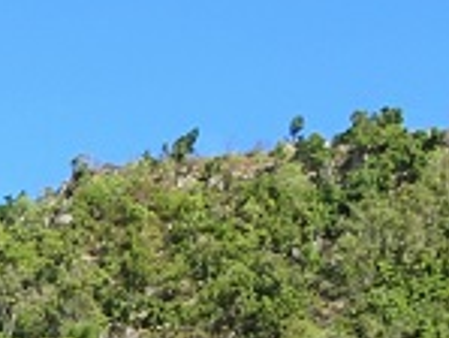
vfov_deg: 7.9
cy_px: 839
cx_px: -576
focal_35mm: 172
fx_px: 2233
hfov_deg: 10.2
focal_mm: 4.1
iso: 80
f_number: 3.5
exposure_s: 1/640
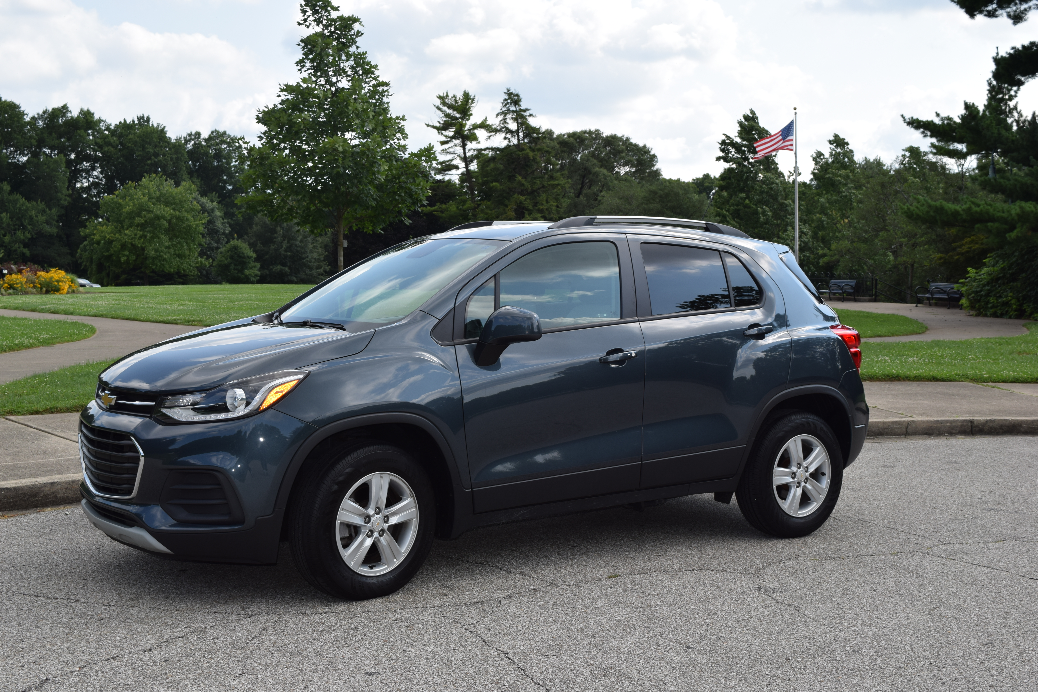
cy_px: 346
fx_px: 1297
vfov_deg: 29.9
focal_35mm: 45
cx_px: 519
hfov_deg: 43.6
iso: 100
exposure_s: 1/200
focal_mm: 30
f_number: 9
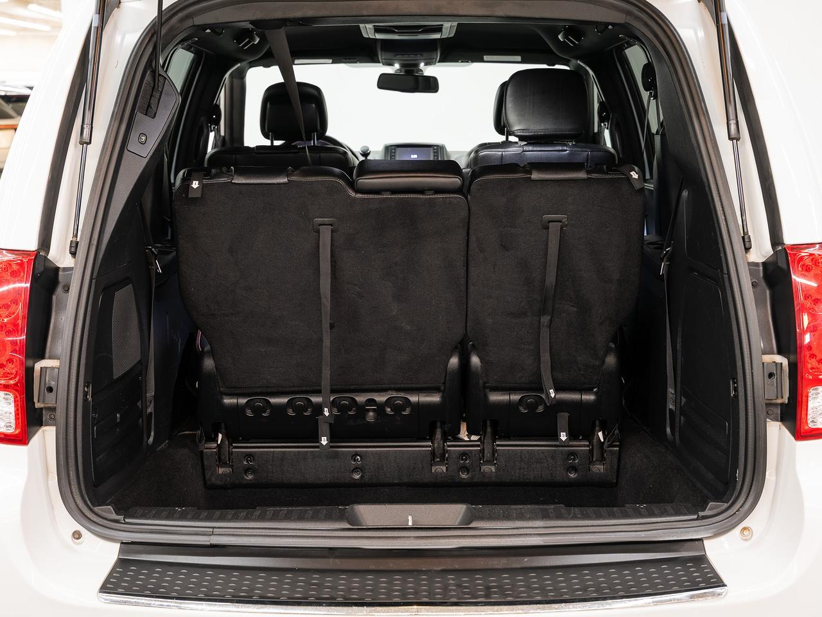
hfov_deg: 36.7
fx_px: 1238
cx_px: 411
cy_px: 308
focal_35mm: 52
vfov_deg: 28.0
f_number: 5.6
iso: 100
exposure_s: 1/2
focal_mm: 48.2
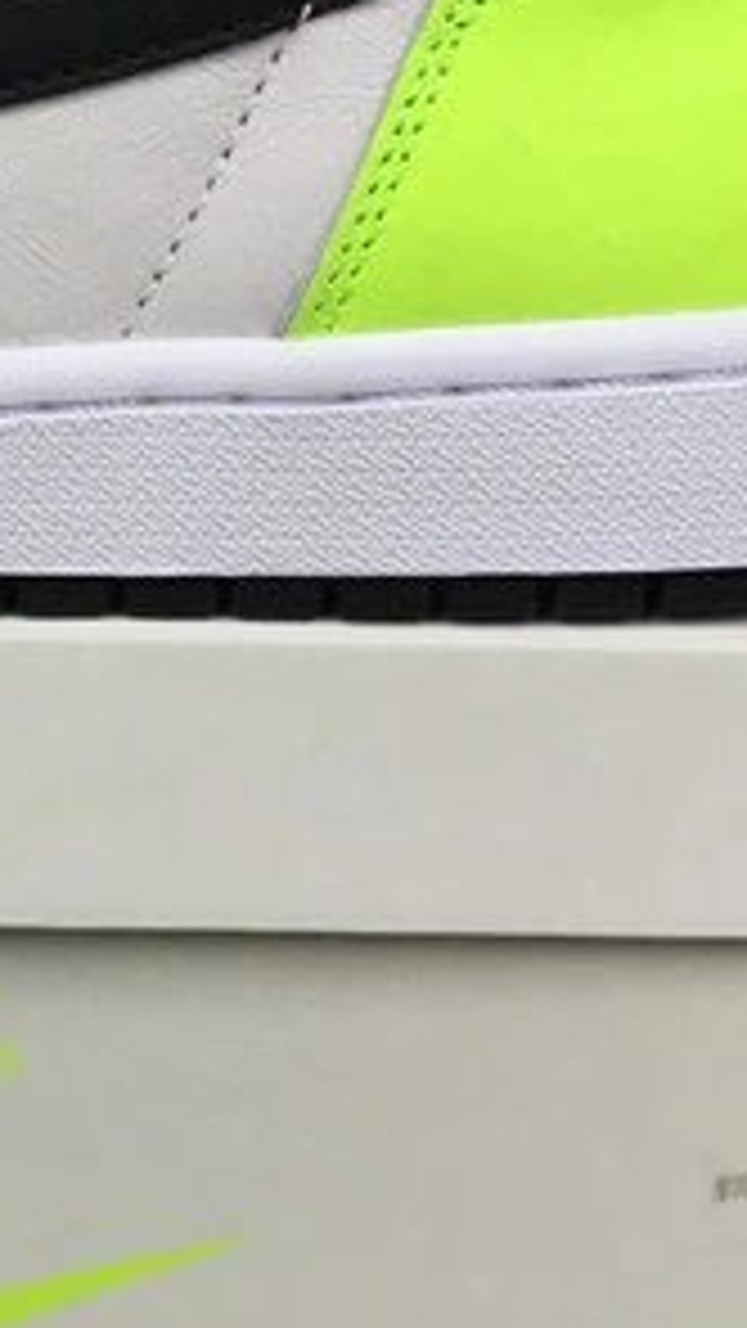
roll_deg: -0.1
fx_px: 3626
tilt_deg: -15.1
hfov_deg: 11.3
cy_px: 200
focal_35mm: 103
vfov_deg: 20.4
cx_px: -324
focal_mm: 3.3
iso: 25
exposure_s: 1/120
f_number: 2.4
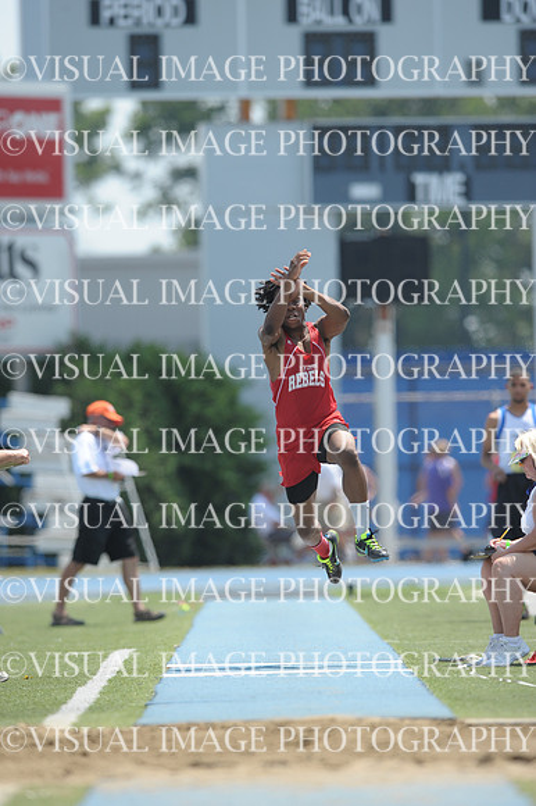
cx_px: 268
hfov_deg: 3.4
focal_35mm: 400
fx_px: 8943
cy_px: 403
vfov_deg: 5.2
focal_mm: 400
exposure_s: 1/2000
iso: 400
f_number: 5
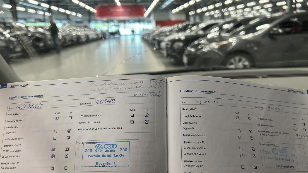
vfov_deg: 38.8
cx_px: 154
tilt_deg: -15.5
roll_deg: +1.6
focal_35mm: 30
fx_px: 245
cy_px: 103
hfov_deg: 64.3
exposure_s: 1/100
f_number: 1.5
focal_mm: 5.7
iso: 125
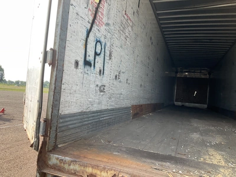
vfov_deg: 48.2
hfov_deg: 61.7
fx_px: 198
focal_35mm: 29
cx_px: 118
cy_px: 88
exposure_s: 1/229
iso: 20
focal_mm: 3
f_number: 1.8
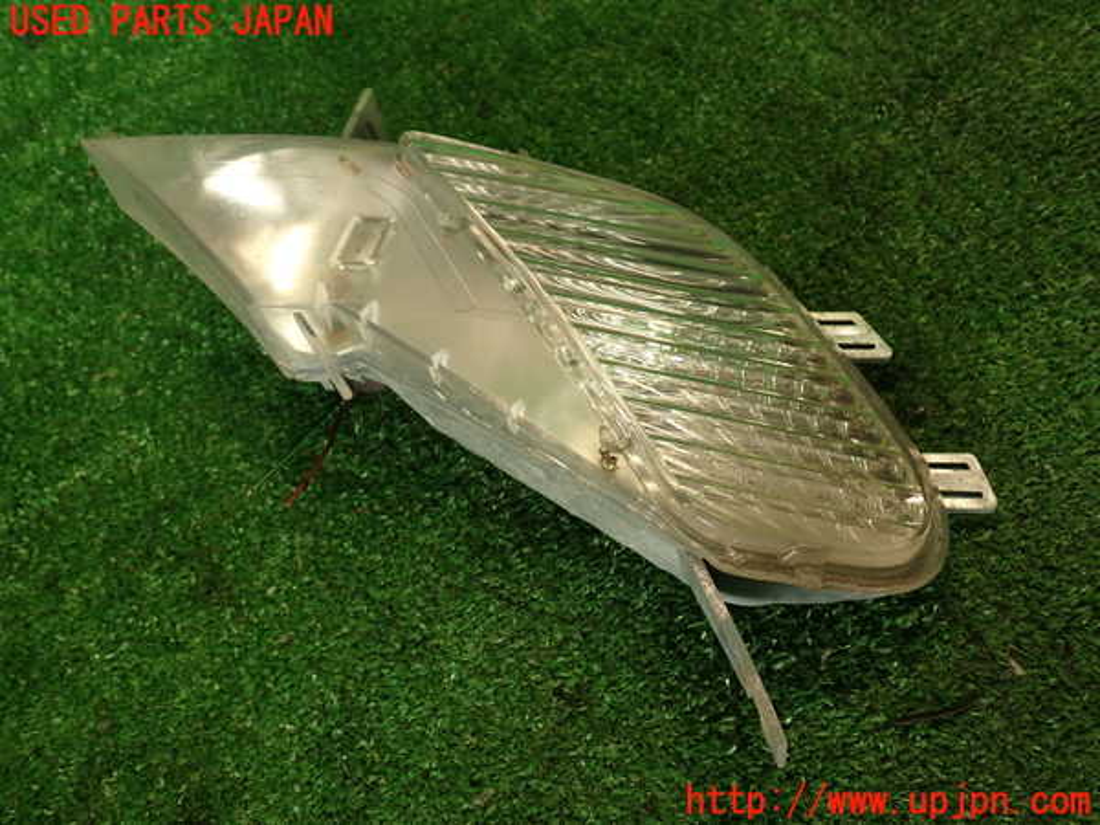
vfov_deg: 44.2
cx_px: 550
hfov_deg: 56.8
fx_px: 1017
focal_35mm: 32
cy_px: 412
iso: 200
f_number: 2.4
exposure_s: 1/60
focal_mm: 5.79
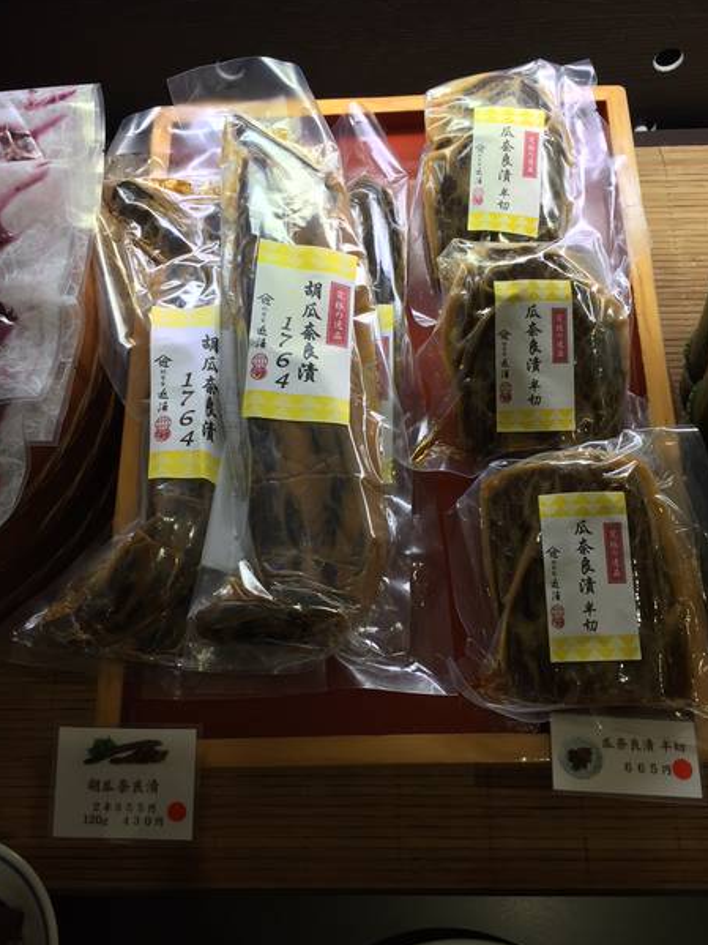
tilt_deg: -68.1
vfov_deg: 58.4
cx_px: 363
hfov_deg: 45.4
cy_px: 470
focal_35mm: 31
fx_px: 846
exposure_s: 1/60
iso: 32
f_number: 2.2
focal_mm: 4.15
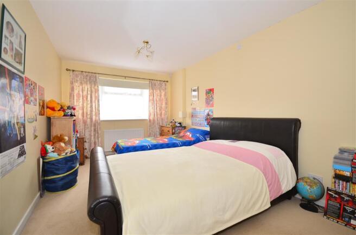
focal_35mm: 15
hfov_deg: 100.5
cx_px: 178
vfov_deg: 77.0
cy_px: 118
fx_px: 148
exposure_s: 1/13
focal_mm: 10
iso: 200
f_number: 5
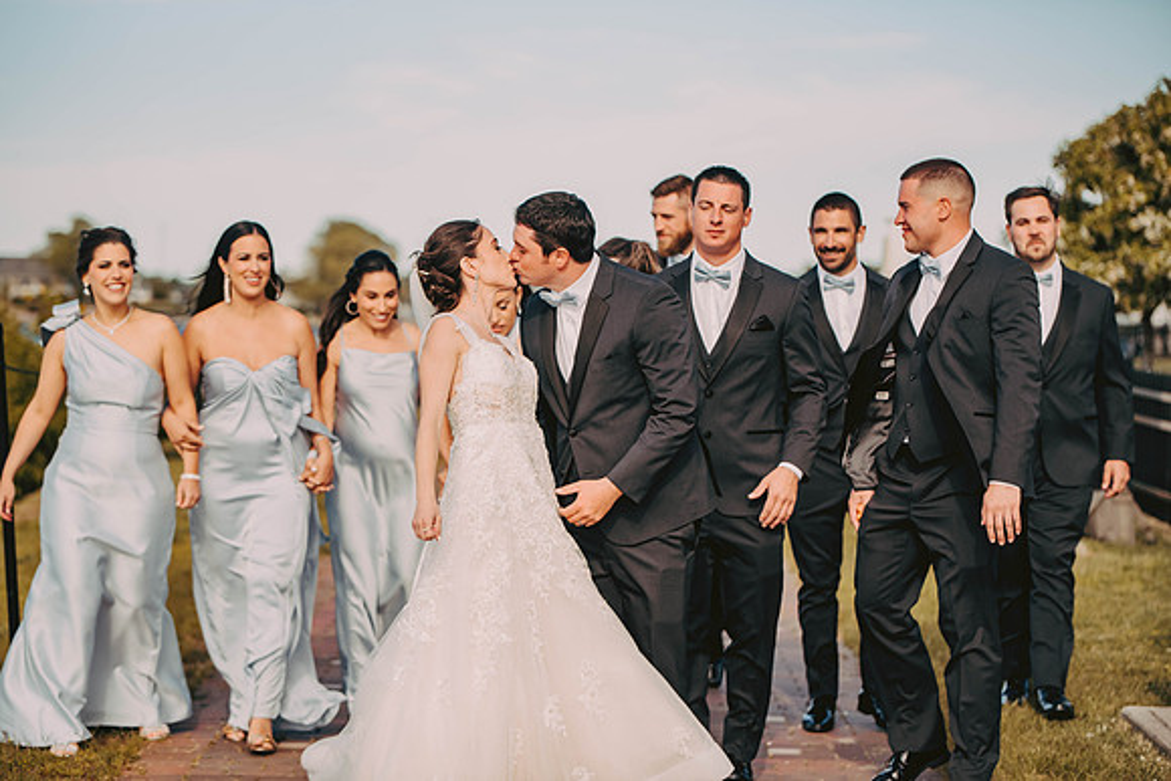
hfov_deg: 22.1
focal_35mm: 92
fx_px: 2993
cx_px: 586
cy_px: 390
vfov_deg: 14.9
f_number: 2.8
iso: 500
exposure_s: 1/4000
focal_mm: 92
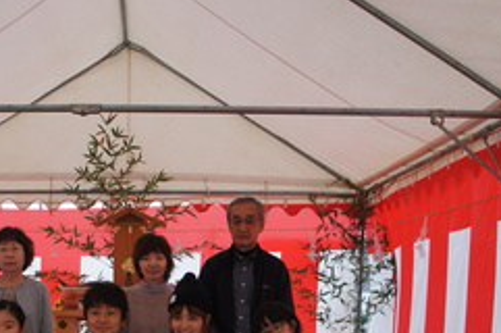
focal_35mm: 56
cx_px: 133
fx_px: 778
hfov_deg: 35.0
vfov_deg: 23.5
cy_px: 294
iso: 200
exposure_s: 1/160
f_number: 4
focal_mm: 20
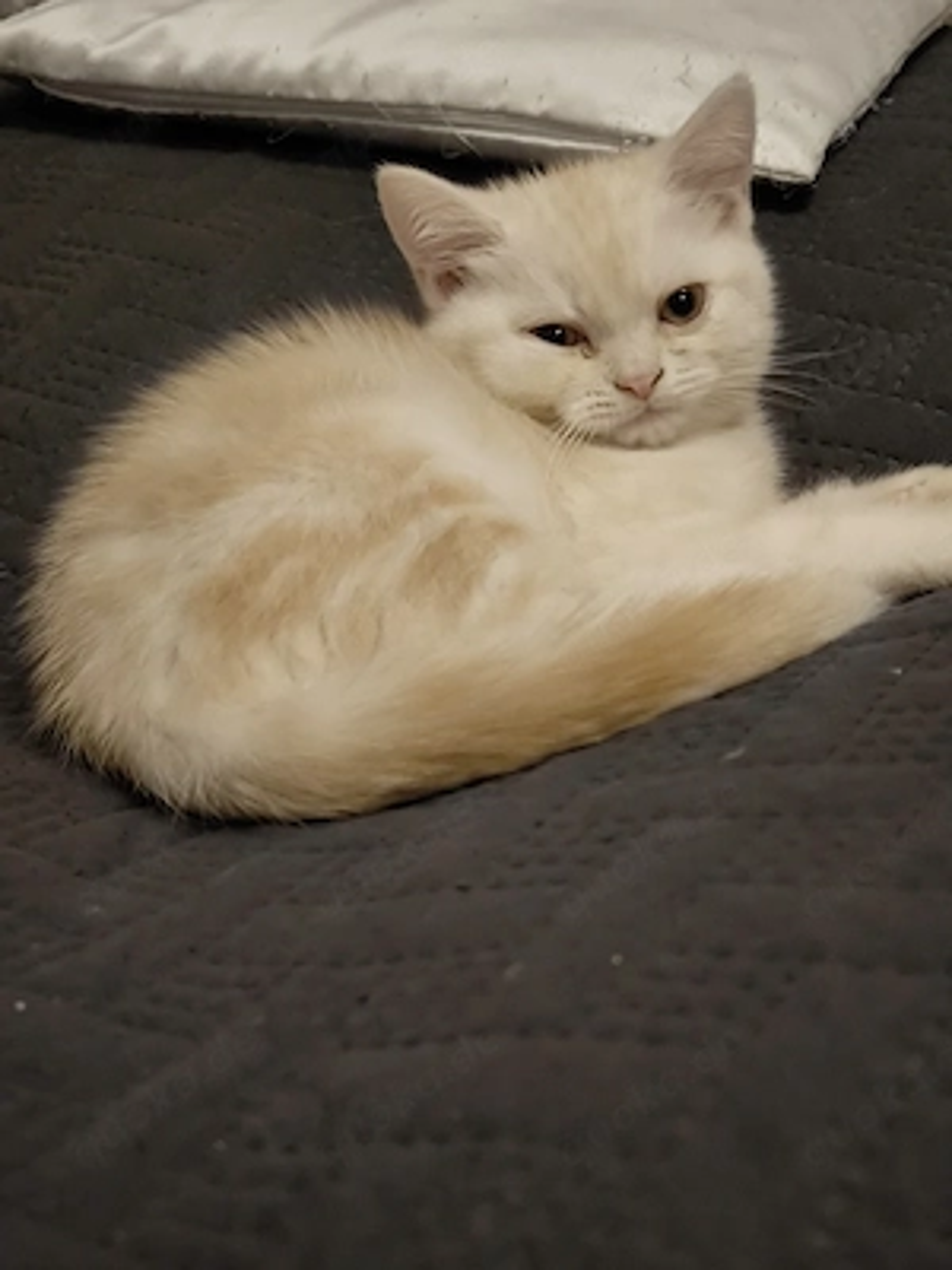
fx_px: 1650
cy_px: 635
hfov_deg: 32.2
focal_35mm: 45
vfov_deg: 42.1
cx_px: 476
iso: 640
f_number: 1.9
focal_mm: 6.92
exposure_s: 1/50.3
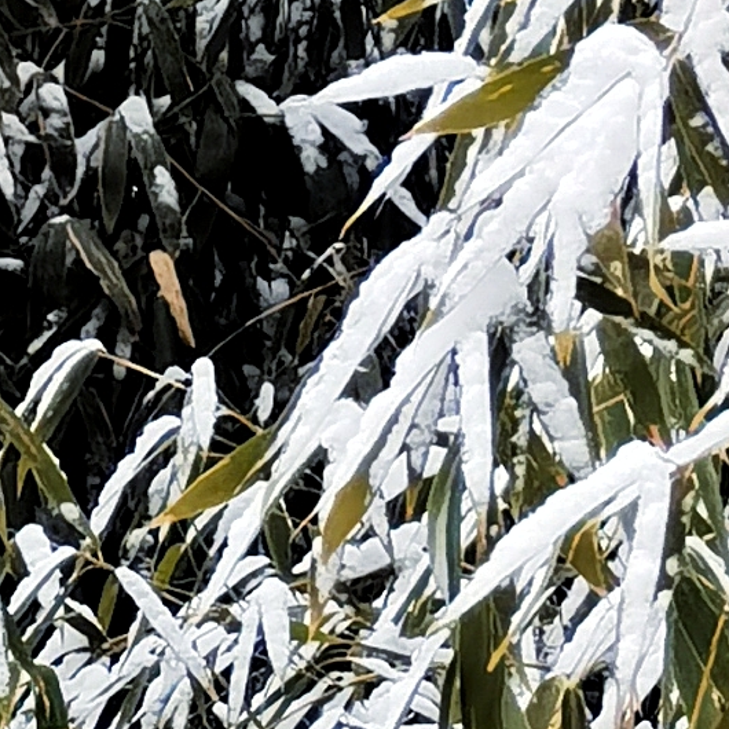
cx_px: 1193
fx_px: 13176
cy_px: 2263
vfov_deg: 3.1
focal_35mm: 553
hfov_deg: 3.2
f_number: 2.4
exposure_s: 1/33.3
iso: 160
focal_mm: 8.1
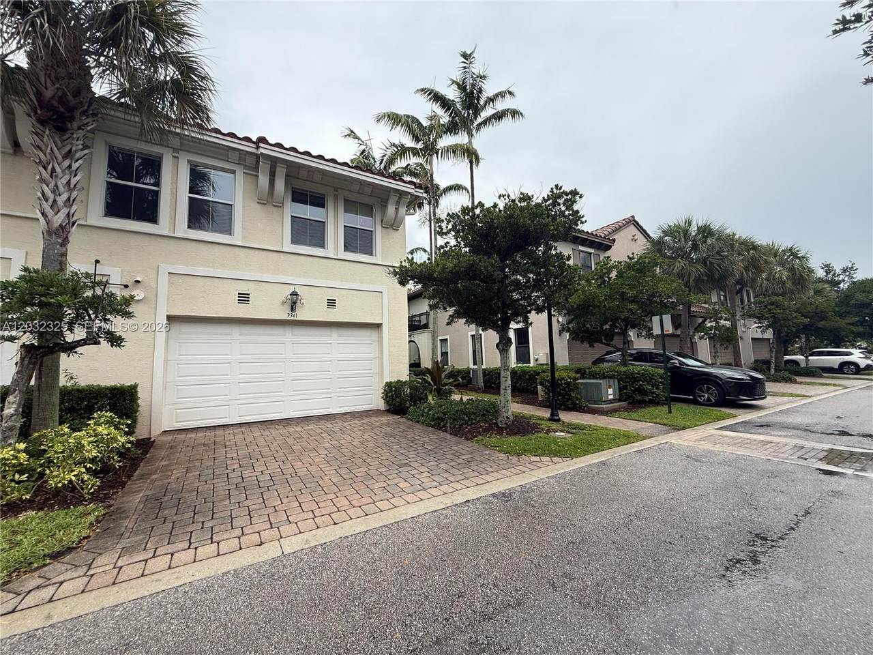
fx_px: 353
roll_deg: +2.8
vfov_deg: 85.7
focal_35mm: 14
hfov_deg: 102.1
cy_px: 328
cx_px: 436
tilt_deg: +5.9
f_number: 2.2
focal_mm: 2.22
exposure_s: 1/726
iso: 50
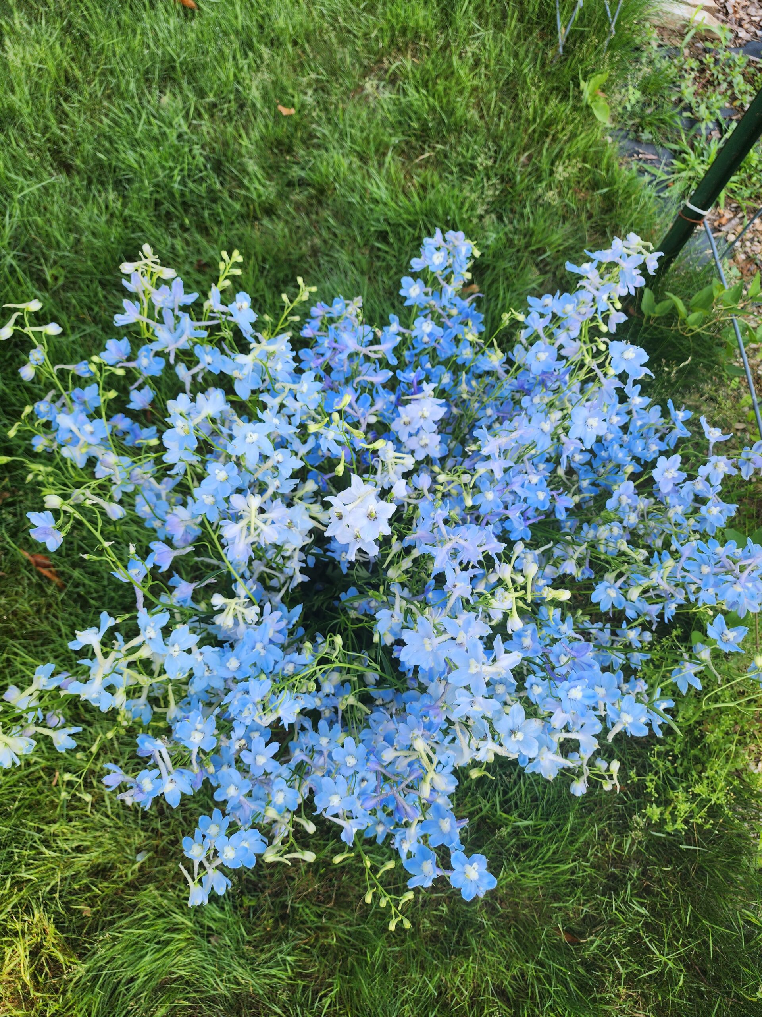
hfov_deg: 58.9
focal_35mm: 23
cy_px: 508
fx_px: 675
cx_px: 381
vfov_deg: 73.9
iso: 20
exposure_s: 1/180
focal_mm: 6.4
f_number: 1.8
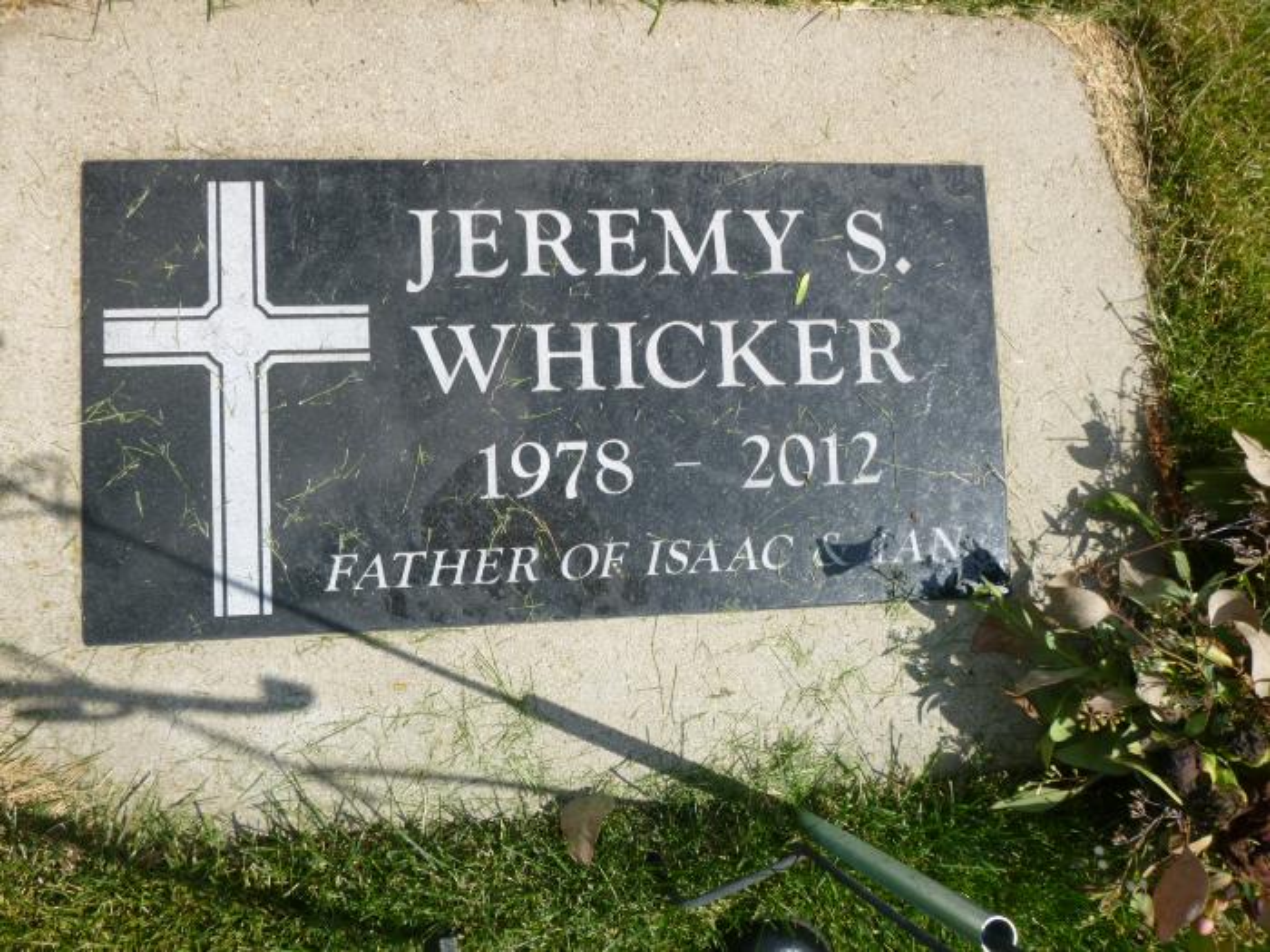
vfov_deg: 54.9
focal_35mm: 25
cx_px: 635
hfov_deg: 69.4
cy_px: 476
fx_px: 917
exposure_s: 1/640
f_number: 3.9
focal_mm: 4.5
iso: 100
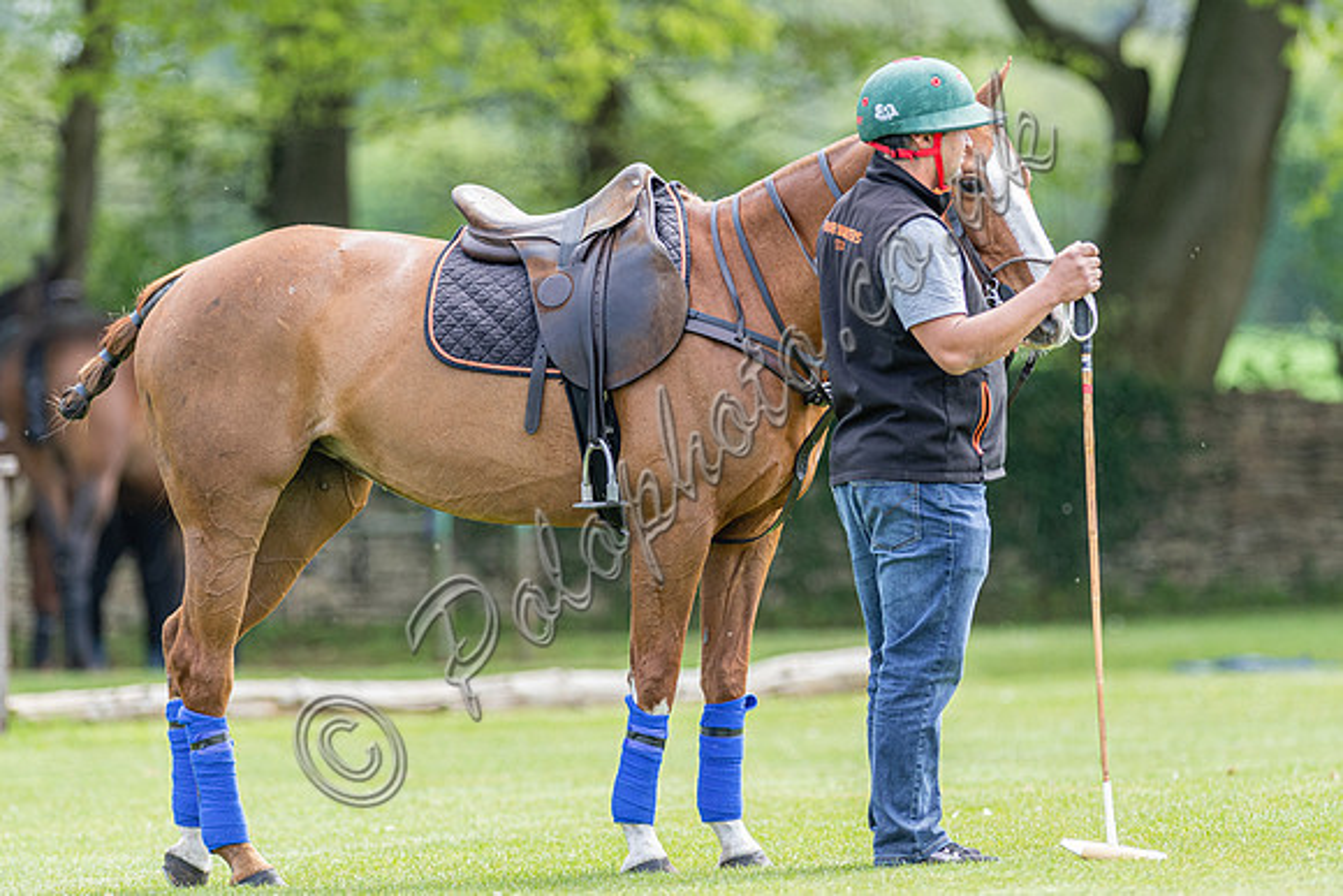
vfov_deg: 3.1
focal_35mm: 450
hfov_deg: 4.6
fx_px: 16791
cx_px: 672
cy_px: 448
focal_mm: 300
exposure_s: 1/1000
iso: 400
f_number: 3.2
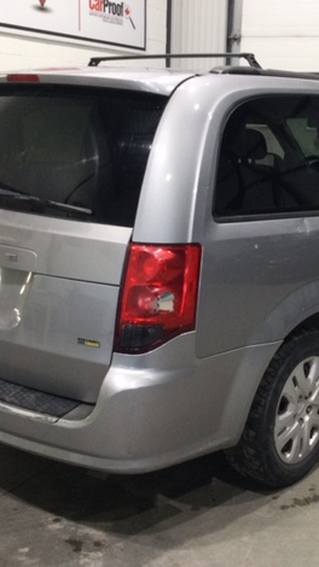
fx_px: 692
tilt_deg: -13.3
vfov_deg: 44.6
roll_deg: -3.5
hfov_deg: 25.7
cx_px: 224
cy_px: 288
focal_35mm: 46
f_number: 2.4
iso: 80
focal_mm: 3.3
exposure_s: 1/30
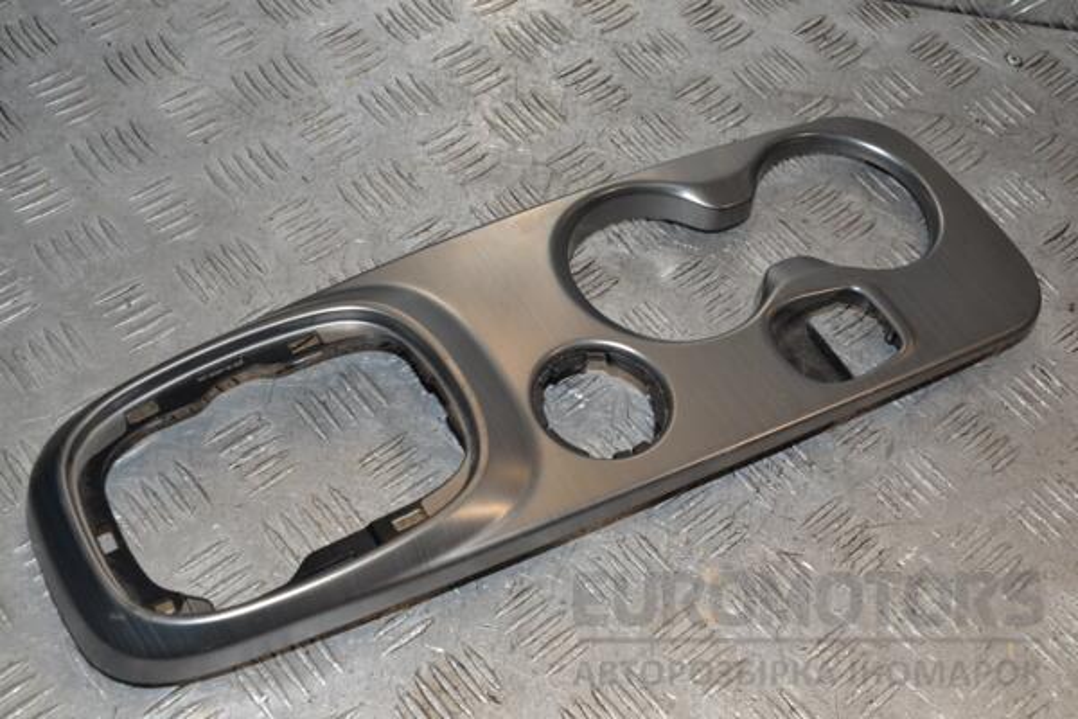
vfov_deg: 28.1
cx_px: 539
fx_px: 1437
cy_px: 360
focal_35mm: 48
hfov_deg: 41.1
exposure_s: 1/200
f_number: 9
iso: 800
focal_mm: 32
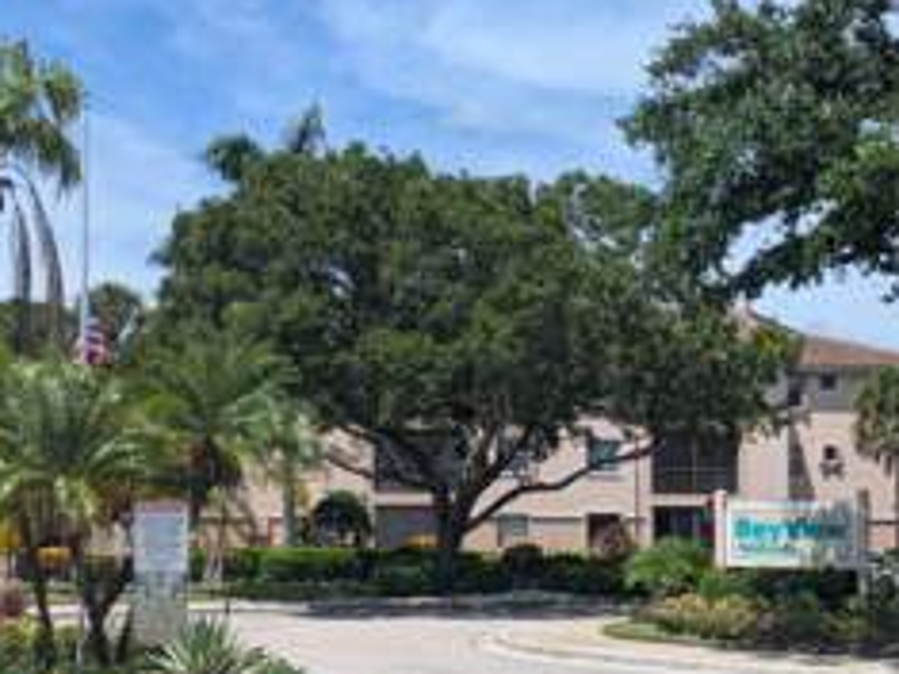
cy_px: 440
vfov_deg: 28.4
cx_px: 513
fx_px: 1324
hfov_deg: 37.4
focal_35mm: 51
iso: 48
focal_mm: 5.43
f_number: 1.89
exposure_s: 1/2370
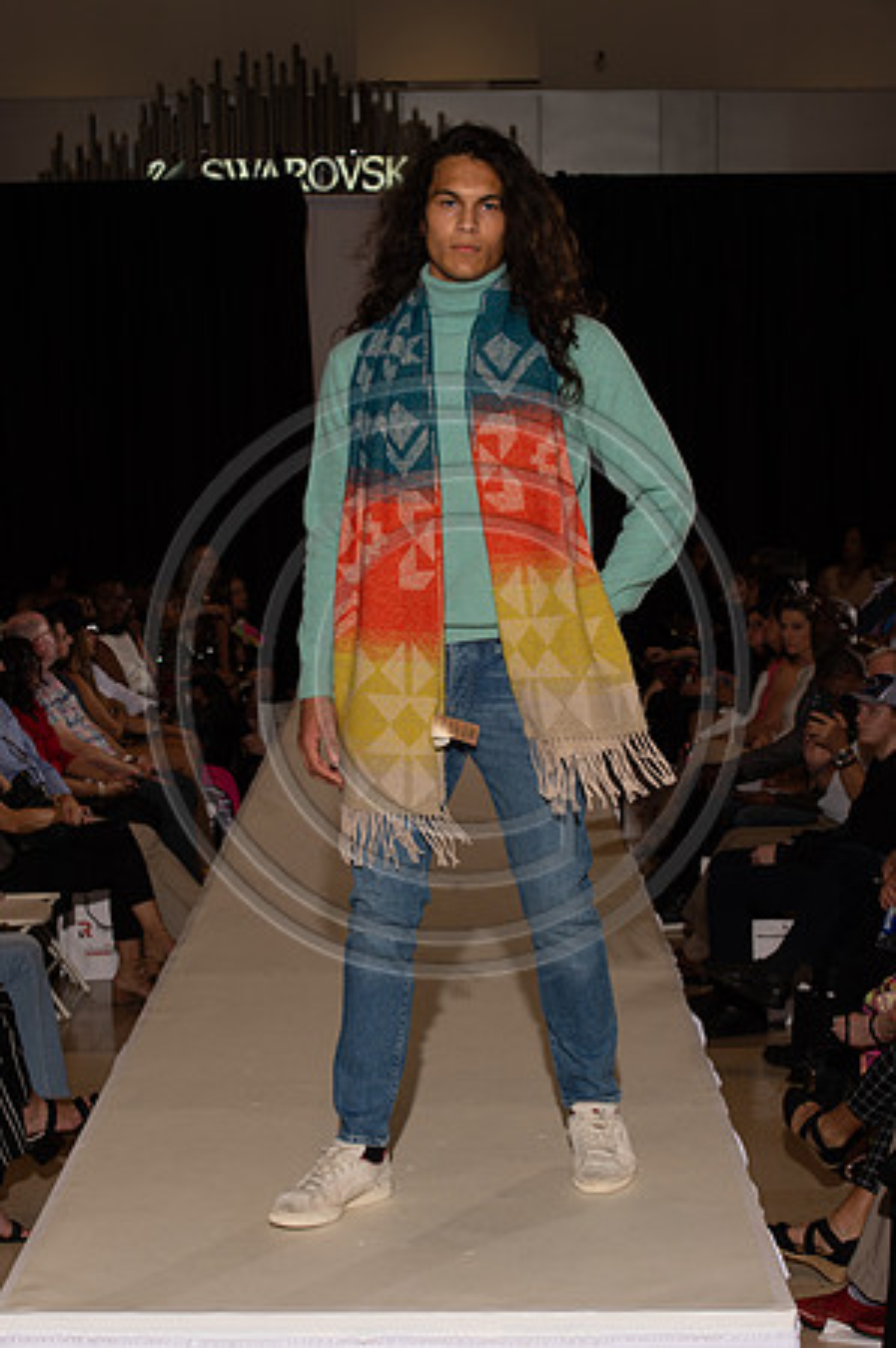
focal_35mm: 75
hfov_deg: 18.1
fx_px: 2806
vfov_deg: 27.0
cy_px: 674
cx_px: 448
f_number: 9
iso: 800
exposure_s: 1/250
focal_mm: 75
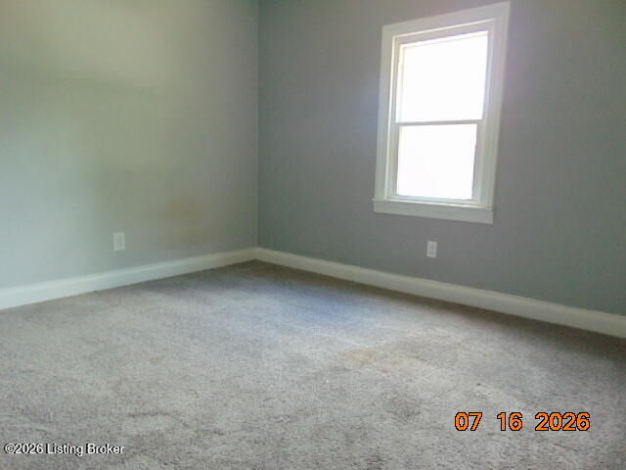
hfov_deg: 69.4
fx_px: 452
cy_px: 235
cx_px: 313
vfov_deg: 54.9
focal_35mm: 25
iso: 200
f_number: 3
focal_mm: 4.5
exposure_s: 1/30
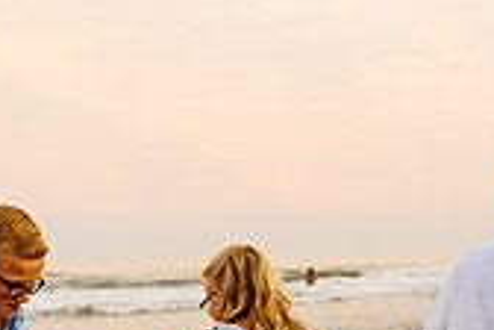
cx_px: 159
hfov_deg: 16.9
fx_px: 1660
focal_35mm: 121
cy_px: 449
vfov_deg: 11.0
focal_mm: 35
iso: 320
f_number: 2.8
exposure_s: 1/320
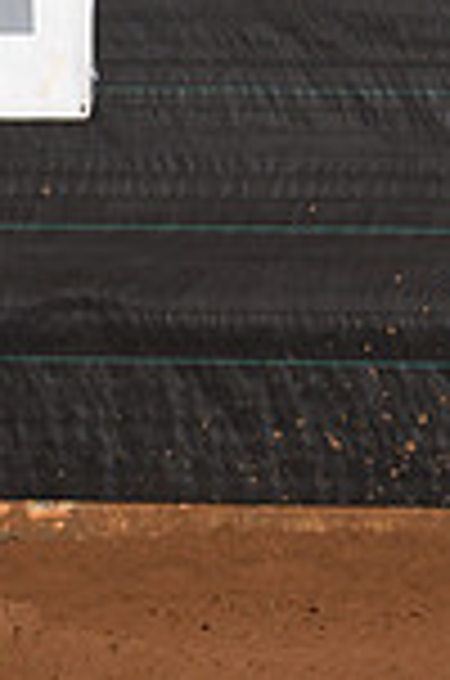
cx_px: 1233
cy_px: 241
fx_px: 17404
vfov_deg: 2.2
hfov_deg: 1.5
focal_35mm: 924
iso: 1000
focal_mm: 240
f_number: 5.6
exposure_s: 1/250
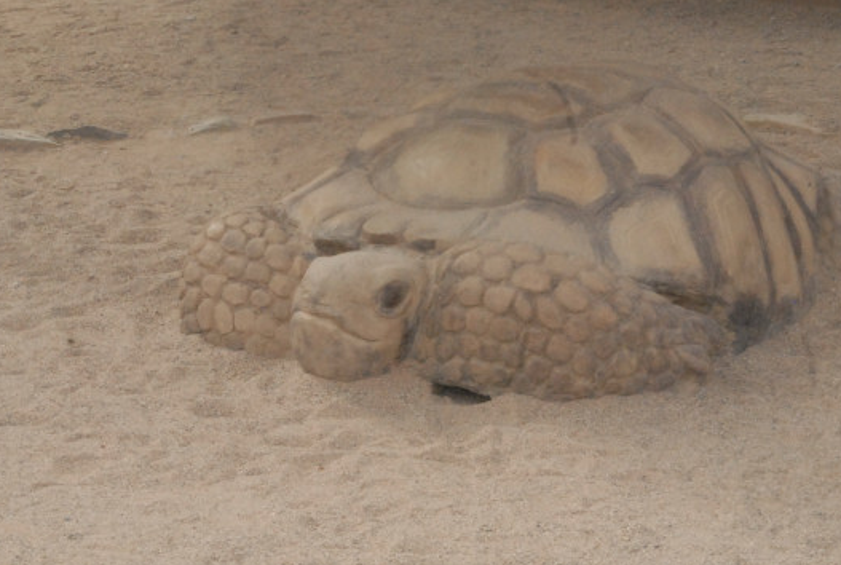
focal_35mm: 132
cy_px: 211
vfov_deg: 10.4
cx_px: 503
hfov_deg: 15.5
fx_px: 3091
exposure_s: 1/250
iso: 1600
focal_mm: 58
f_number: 22
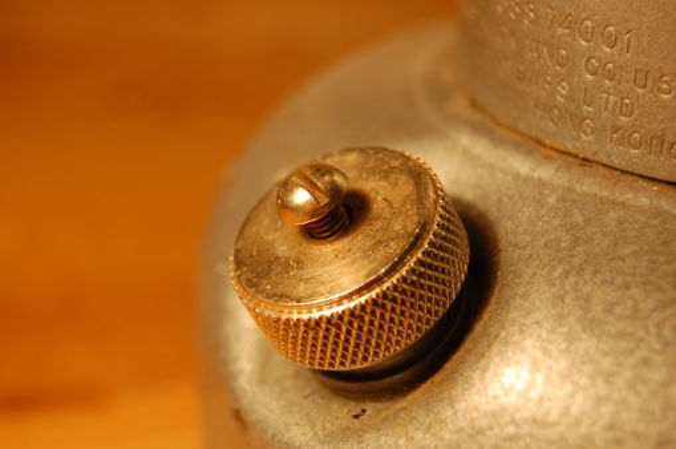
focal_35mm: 82
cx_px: 338
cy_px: 224
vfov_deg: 16.5
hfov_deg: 24.6
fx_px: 1547
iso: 400
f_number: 5.6
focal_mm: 55
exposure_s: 1/60
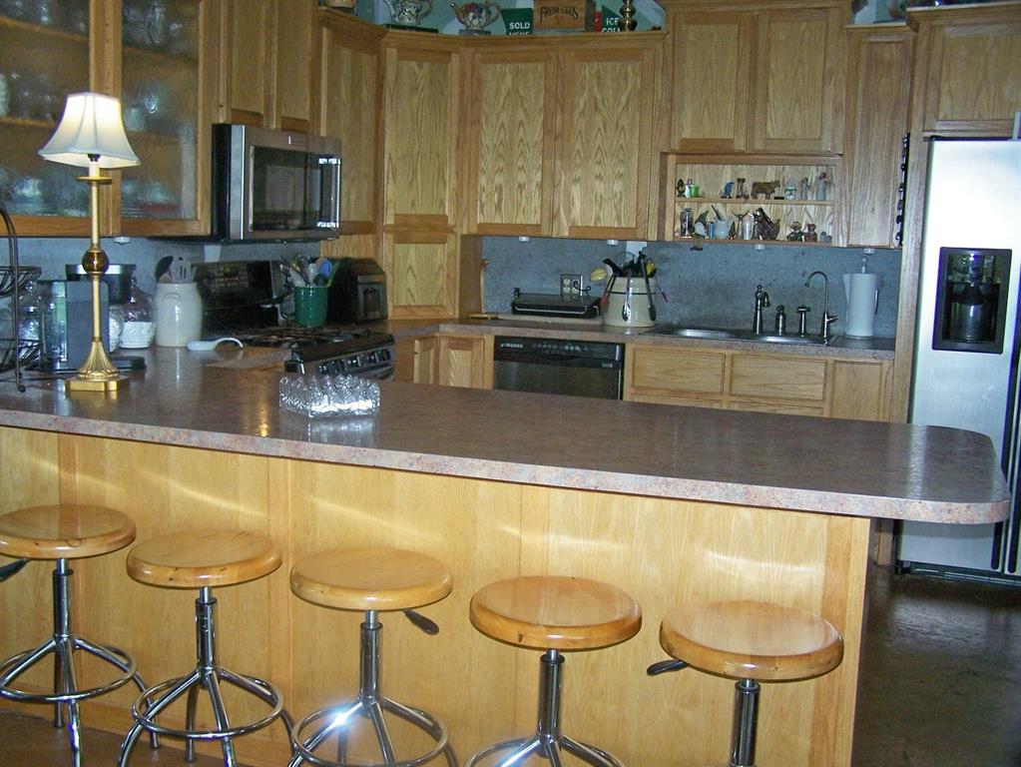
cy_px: 384
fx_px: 1121
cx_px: 510
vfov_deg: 37.7
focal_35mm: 38
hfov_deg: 49.0
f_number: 2.8
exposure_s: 1/60
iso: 160
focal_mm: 6.3
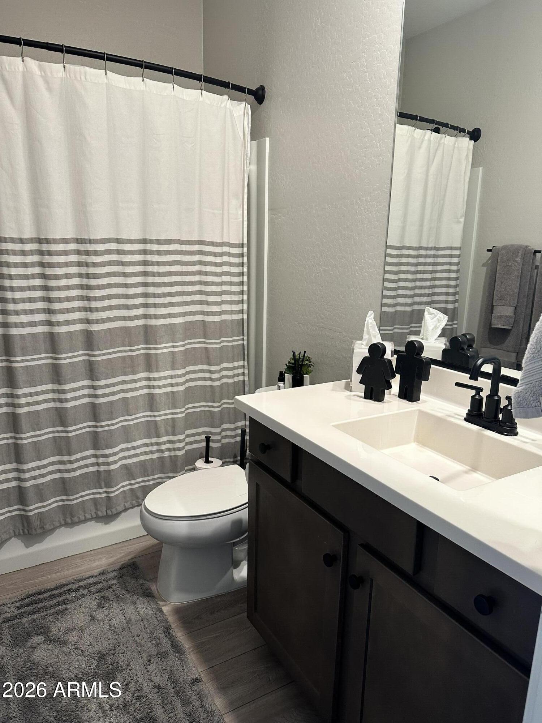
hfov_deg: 56.8
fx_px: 501
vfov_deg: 71.6
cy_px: 362
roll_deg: -1.8
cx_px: 271
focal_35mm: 24
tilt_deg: -12.6
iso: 200
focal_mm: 6.86
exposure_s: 1/60
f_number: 1.78
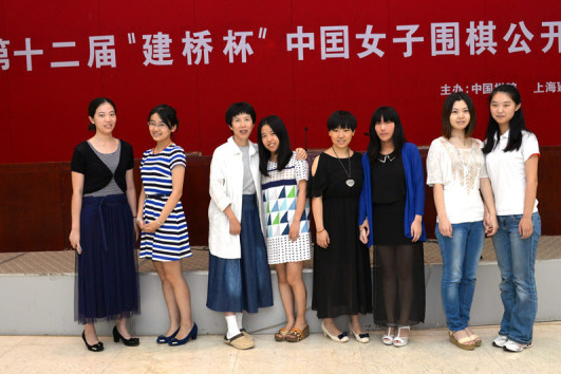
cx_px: 287
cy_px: 195
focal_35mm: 35
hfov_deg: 54.4
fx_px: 545
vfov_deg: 37.8
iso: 400
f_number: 8
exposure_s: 1/60
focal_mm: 32
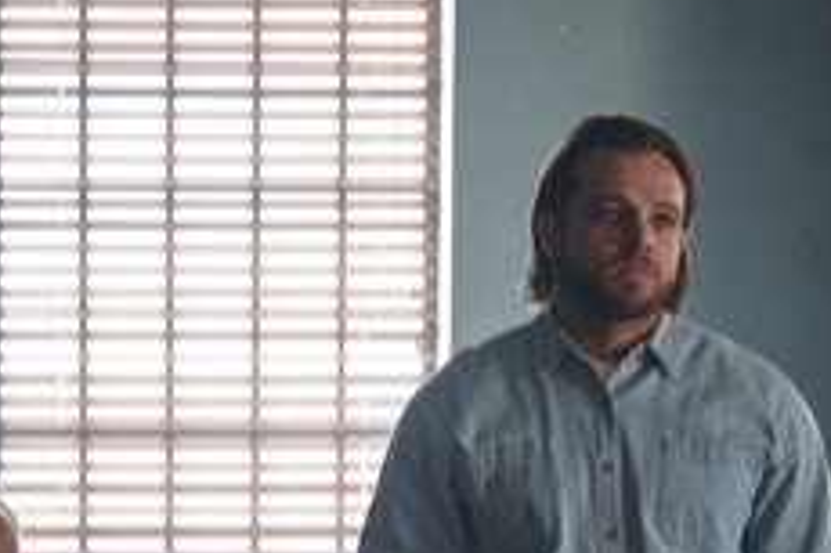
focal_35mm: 152
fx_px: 3506
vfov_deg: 9.0
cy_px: 539
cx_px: 394
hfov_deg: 13.5
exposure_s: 1/125
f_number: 2.8
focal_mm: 70
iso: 3200
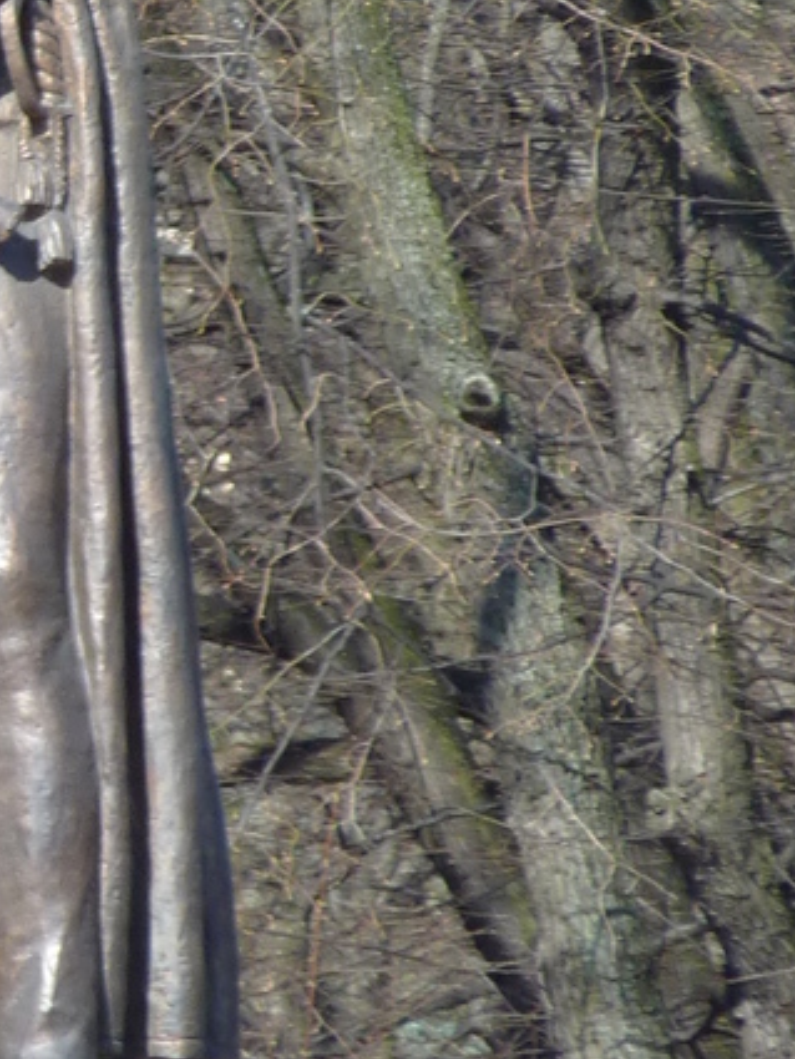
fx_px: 34585
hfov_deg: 1.3
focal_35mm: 1130
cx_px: -247
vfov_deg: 1.8
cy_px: 391
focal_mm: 49.2
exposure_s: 1/160
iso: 80
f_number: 4.9
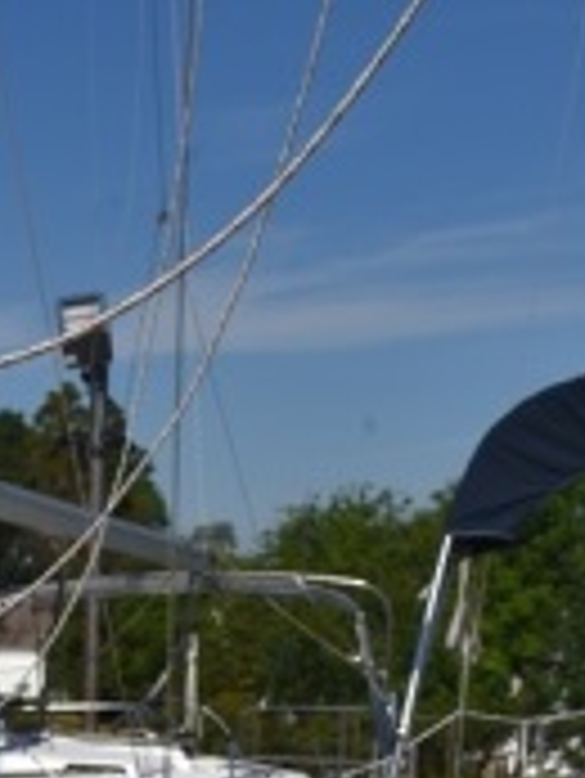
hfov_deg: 14.3
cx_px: -155
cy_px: 1273
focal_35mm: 100
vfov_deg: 17.1
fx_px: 2251
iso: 200
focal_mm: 30
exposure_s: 1/500
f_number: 11
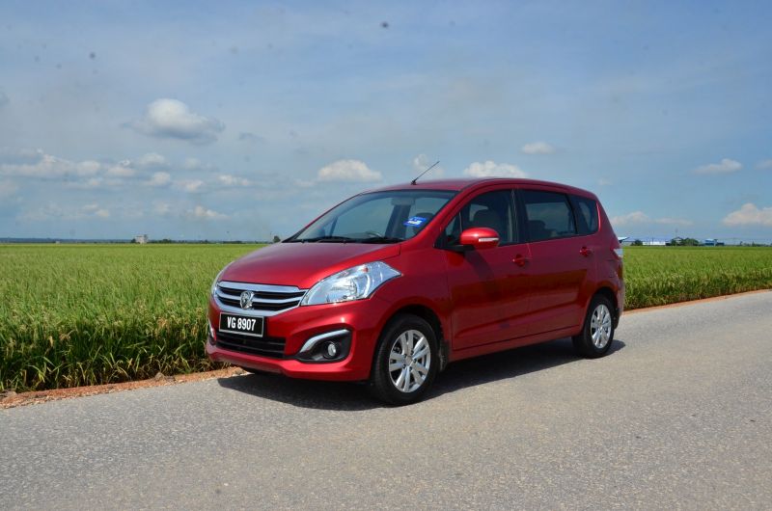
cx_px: 386
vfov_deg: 39.8
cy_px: 256
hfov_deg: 57.3
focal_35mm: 33
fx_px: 706
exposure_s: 1/1000
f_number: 16
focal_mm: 22
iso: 800
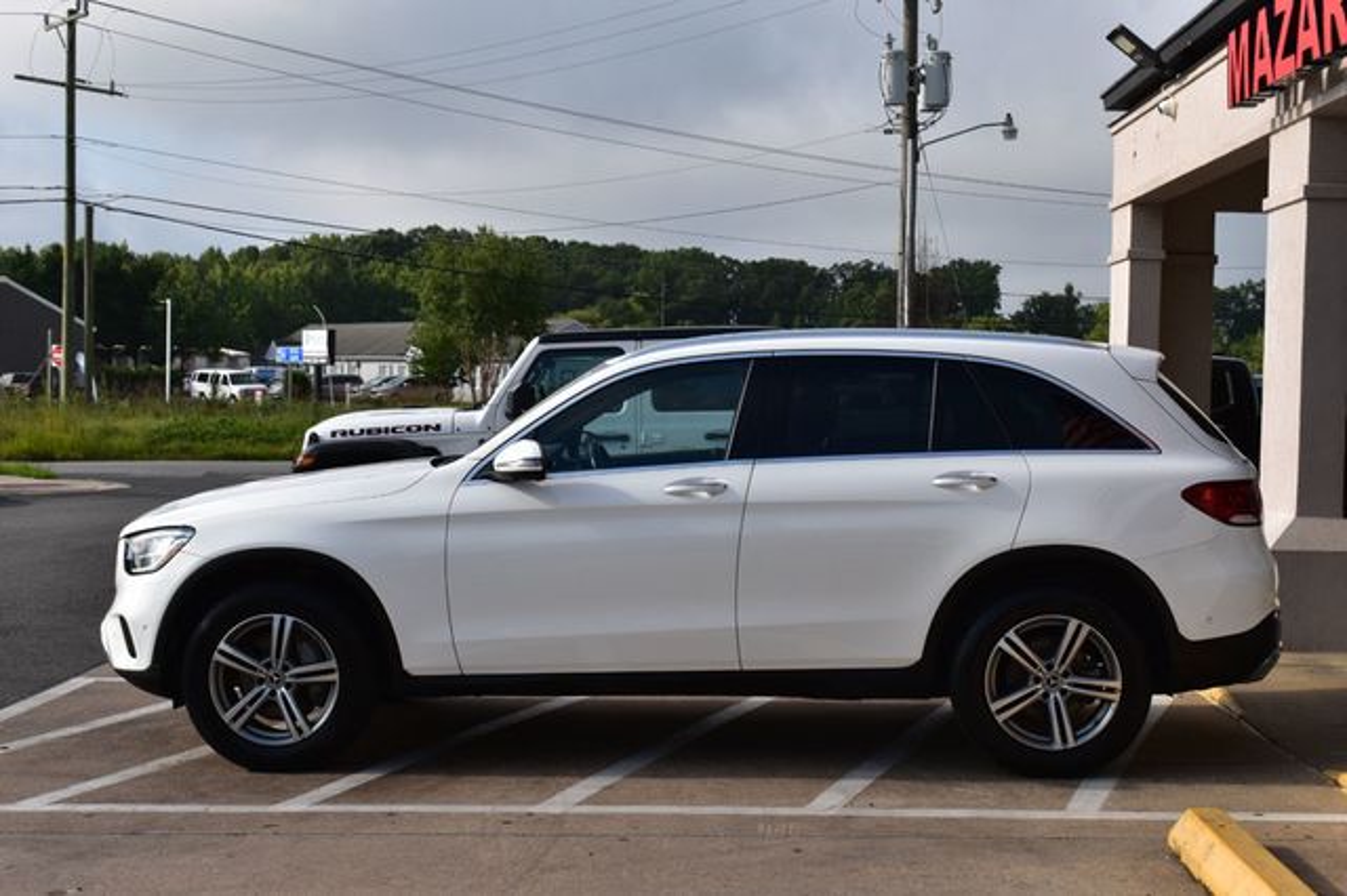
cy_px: 448
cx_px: 674
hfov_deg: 37.9
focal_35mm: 52
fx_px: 1963
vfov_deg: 25.7
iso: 320
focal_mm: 35
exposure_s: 1/500
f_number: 11
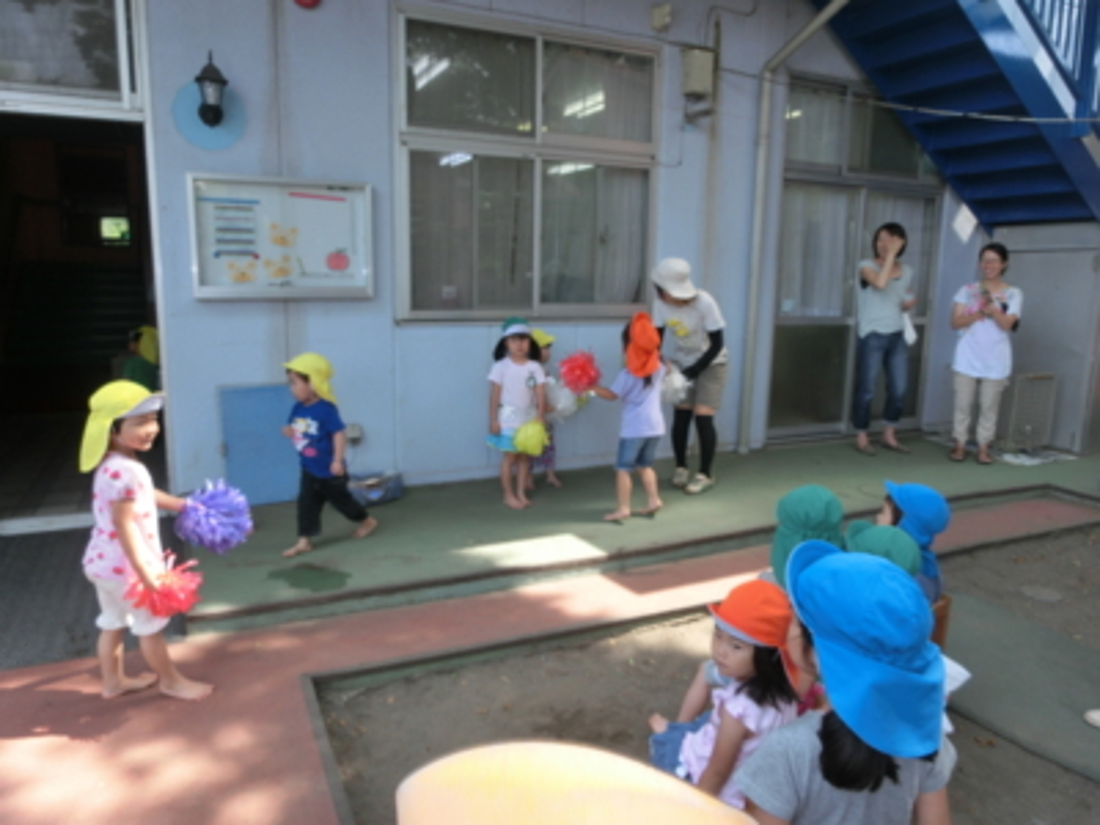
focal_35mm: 24
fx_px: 763
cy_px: 412
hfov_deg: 71.6
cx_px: 550
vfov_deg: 56.8
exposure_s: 1/200
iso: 80
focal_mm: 4.24
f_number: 3
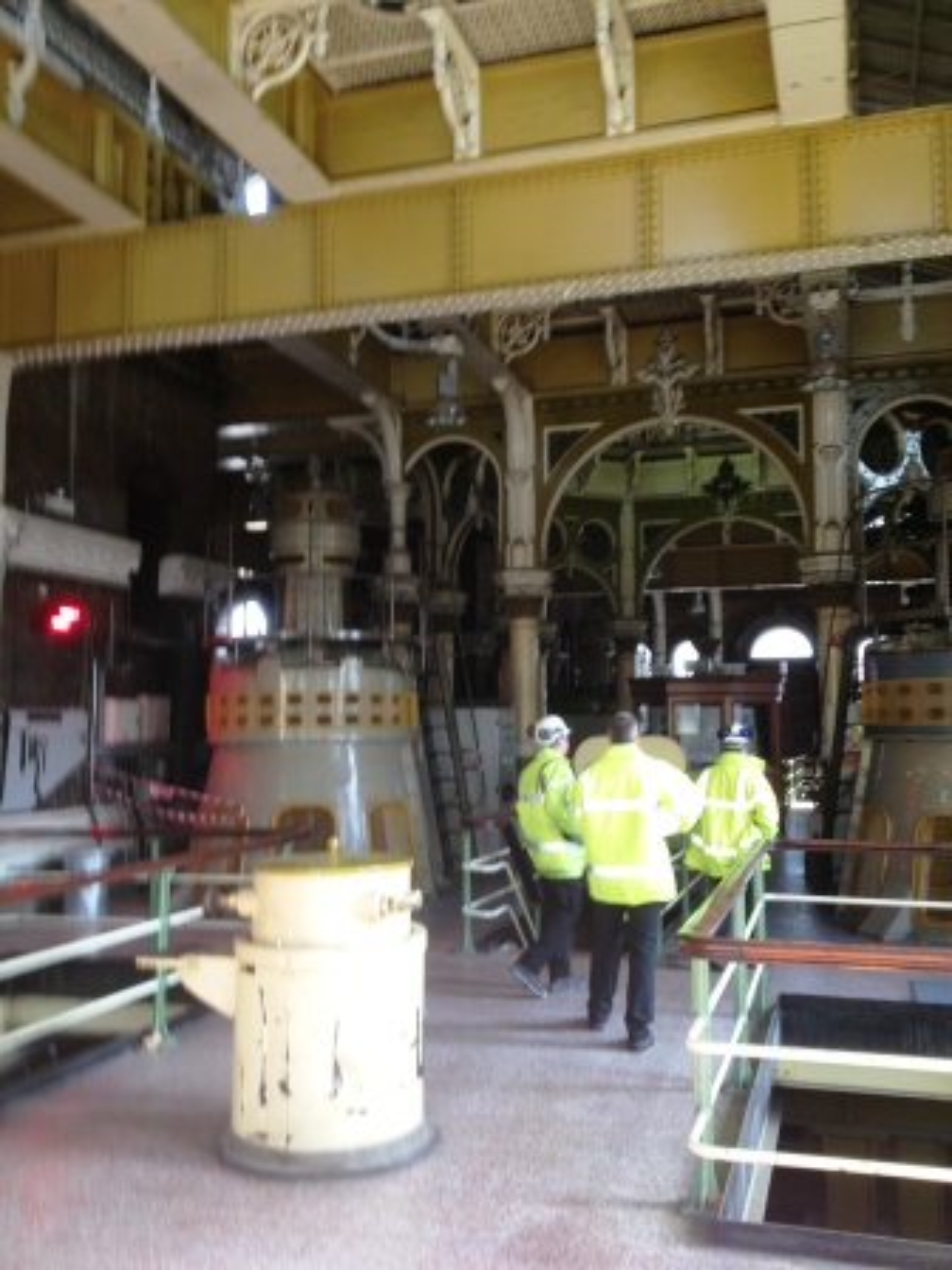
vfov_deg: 52.6
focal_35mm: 35
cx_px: 476
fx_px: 1283
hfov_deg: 40.7
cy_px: 635
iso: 64
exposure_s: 1/30
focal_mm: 4.28
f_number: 2.4
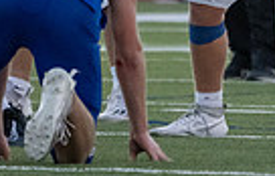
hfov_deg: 1.0
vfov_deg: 0.7
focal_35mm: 2036
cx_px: 244
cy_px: -179
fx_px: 15361
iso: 5000
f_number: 5.6
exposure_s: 1/1250
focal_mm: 400
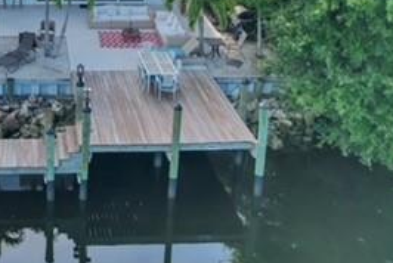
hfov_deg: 34.4
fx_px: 579
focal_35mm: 53
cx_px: 7
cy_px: -34
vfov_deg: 23.8
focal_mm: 8.38
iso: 110
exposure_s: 1/1600
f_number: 2.8
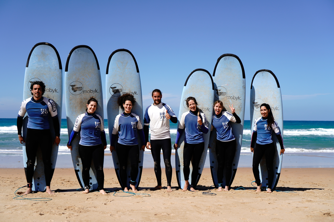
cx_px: 167
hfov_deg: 37.8
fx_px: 487
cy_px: 111
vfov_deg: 25.8
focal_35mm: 52
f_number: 4
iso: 100
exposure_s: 1/1600
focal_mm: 35
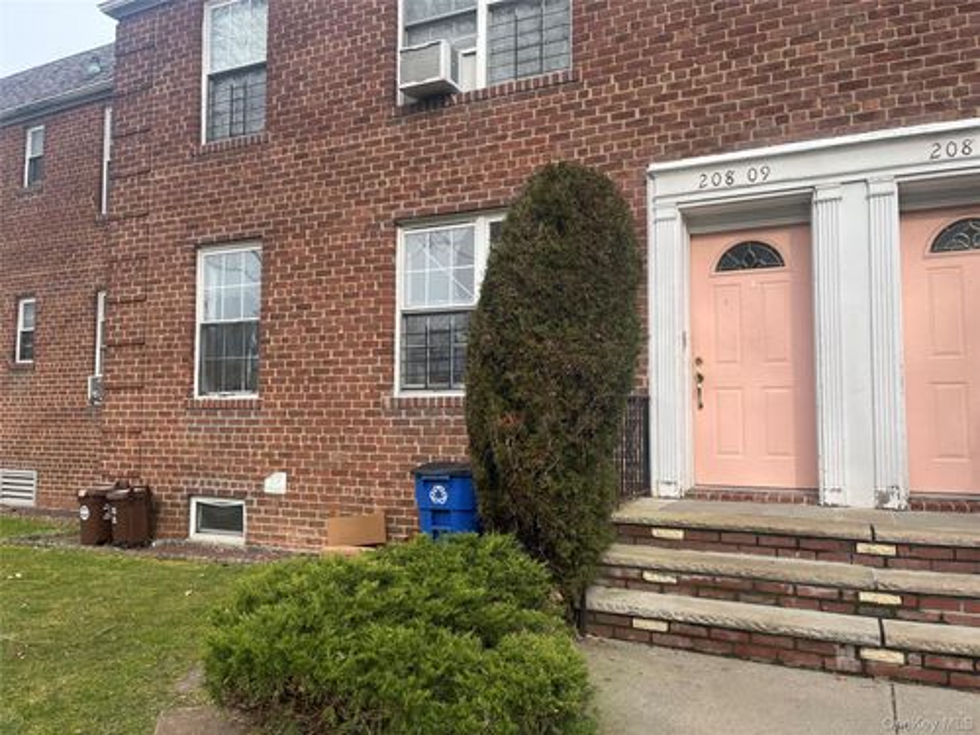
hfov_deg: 67.3
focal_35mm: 26
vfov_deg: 53.1
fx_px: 736
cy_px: 368
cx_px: 490
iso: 50
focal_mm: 5.1
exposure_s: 1/928
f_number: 1.6
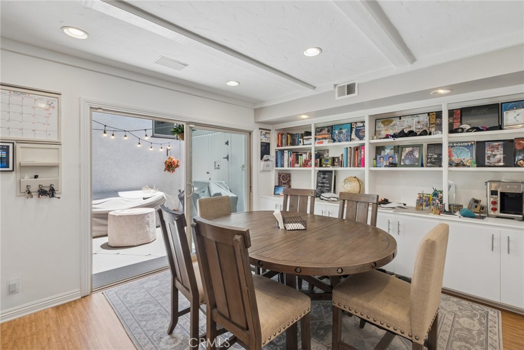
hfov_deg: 100.4
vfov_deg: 77.3
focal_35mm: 15
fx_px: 218
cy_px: 175
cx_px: 262
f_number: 8
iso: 200
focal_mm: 10
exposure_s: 1/20
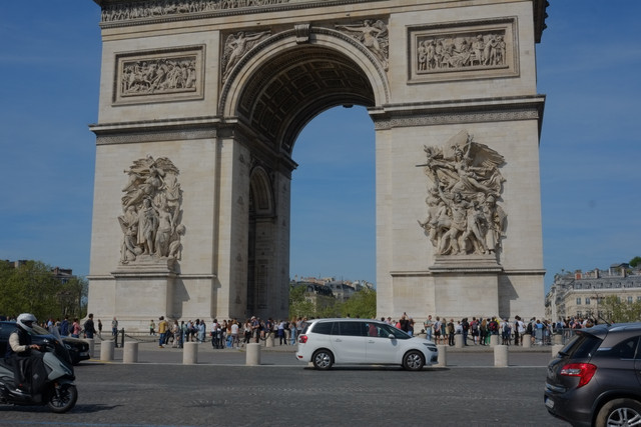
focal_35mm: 41
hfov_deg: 47.4
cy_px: 214
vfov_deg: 32.6
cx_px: 320
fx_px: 730
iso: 200
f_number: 14
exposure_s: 1/420
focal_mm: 27
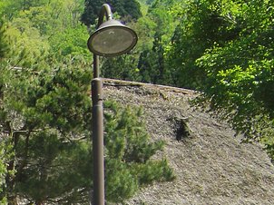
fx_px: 1020
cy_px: 305
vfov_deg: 11.0
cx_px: -102
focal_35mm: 129
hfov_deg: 14.5
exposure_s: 1/200
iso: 50
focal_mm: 6.3
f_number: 4.6
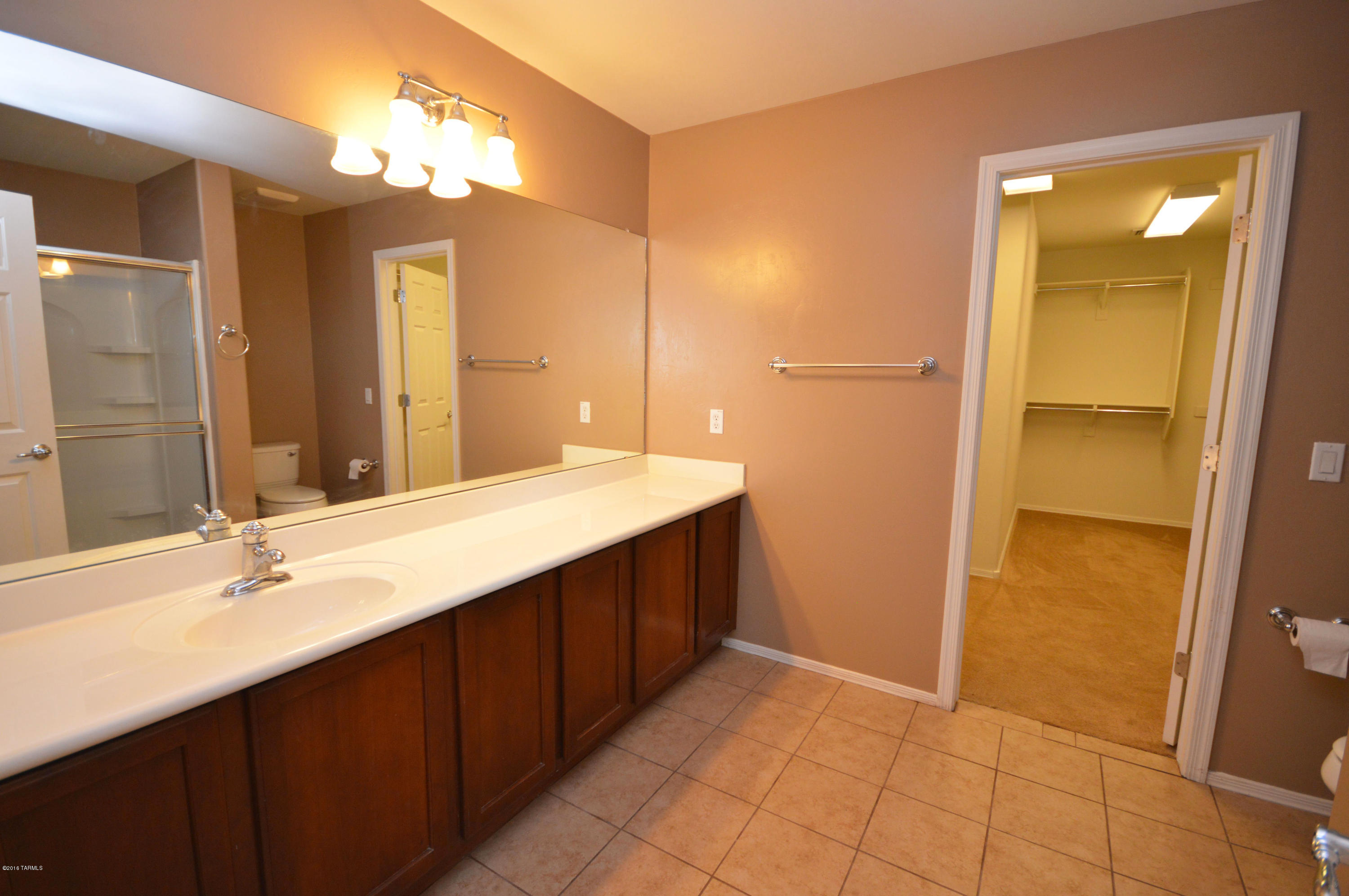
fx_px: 562
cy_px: 448
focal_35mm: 15
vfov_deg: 77.2
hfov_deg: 100.4
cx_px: 674
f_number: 4
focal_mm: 10
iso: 560
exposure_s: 1/60
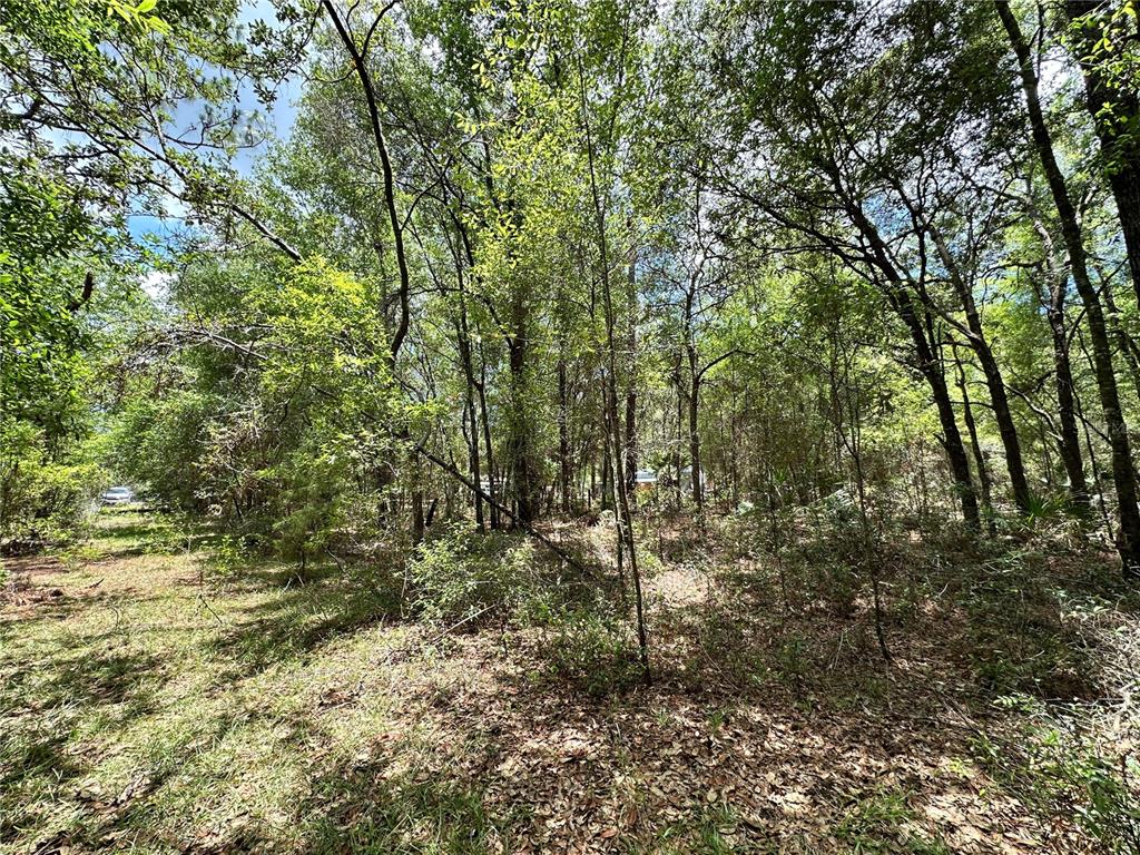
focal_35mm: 14
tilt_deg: +8.1
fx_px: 461
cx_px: 570
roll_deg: +1.1
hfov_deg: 102.1
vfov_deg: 85.7
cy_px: 428
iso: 40
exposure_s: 1/234
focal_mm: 2.22
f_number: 2.2
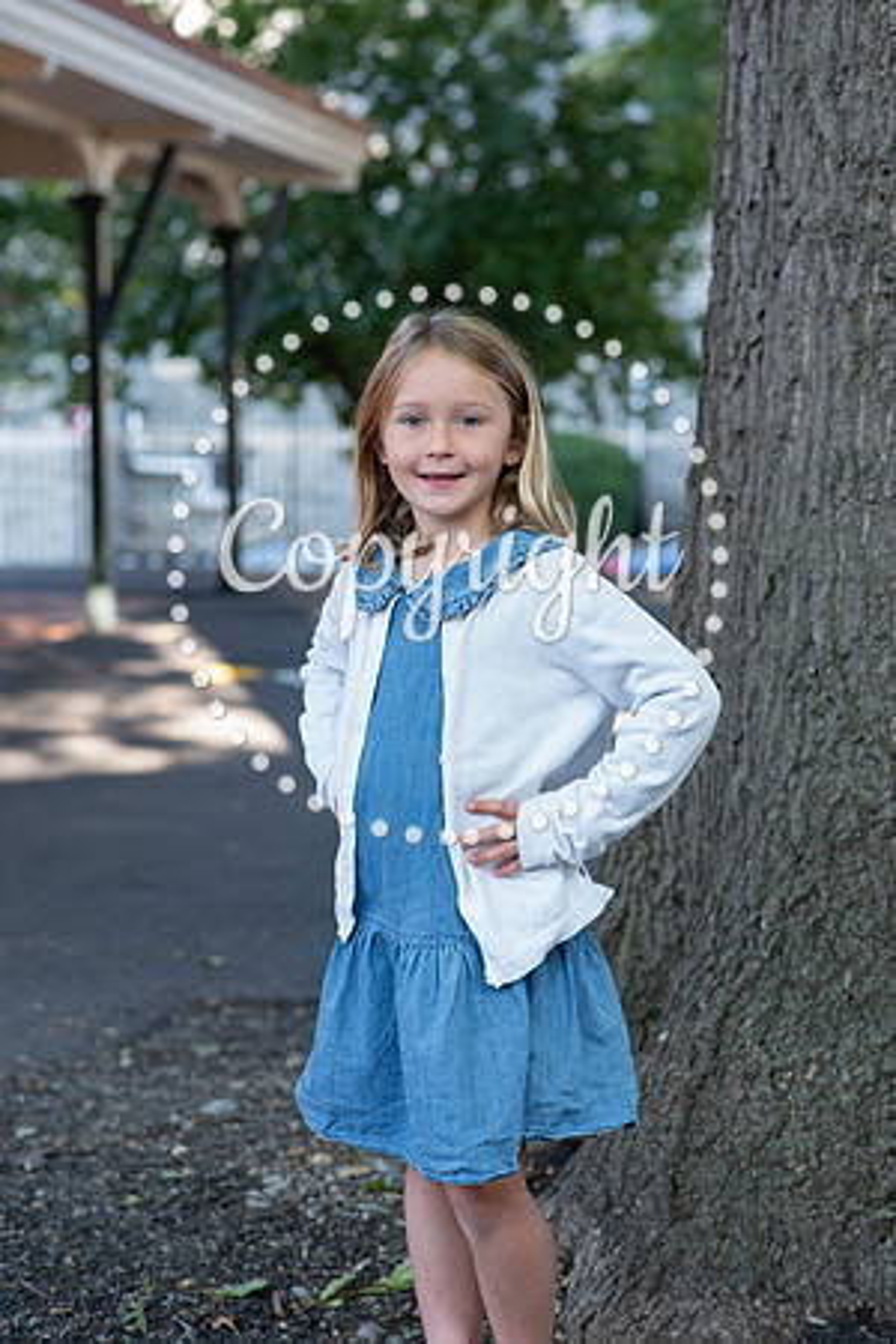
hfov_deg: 16.1
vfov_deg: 23.9
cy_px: 672
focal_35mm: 85
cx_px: 448
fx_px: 3173
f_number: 4.5
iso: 800
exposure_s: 1/250
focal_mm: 85
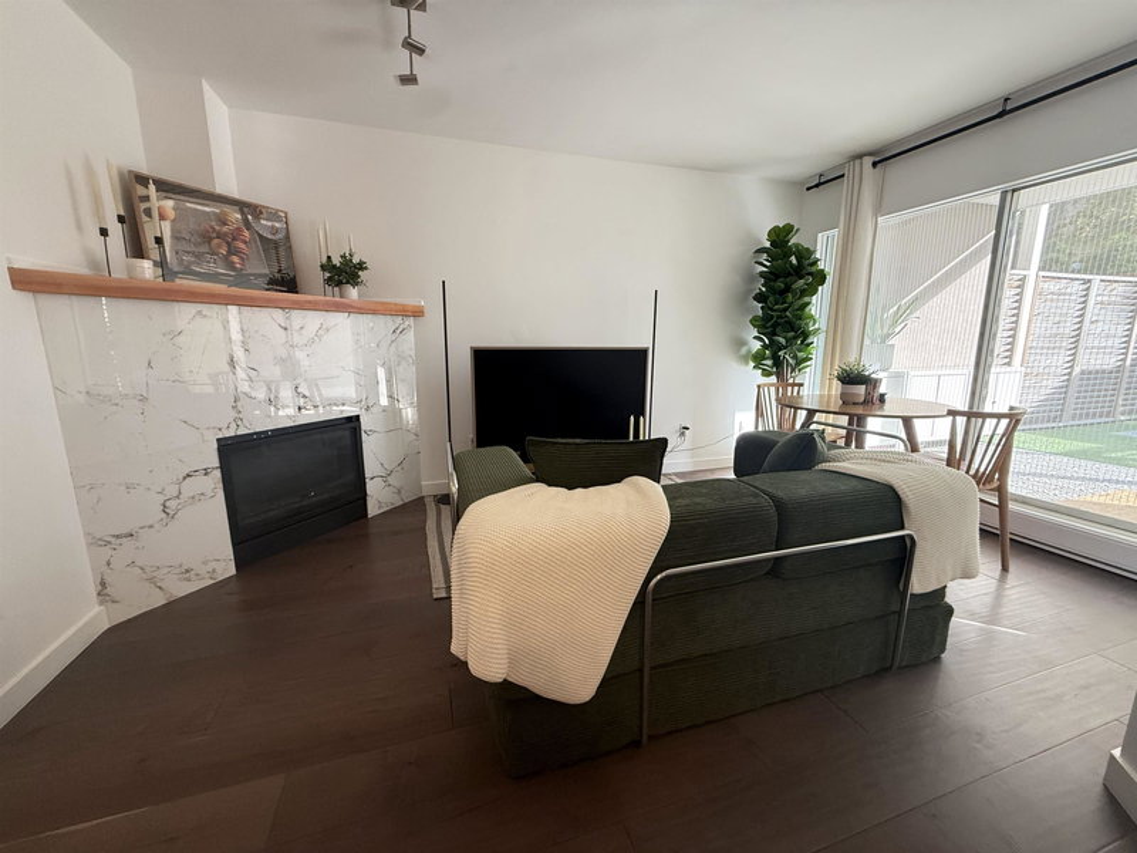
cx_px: 568
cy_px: 426
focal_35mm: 14
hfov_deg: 102.1
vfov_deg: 85.7
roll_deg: +0.1
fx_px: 460
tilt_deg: -10.7
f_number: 2.2
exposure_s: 1/120
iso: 250
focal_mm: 2.22
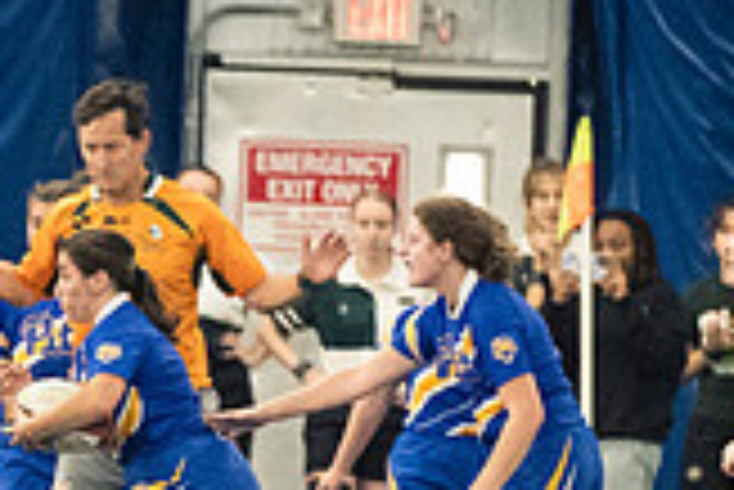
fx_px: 20060
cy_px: 679
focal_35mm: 983
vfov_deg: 1.4
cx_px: -54
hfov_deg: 2.1
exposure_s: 1/500
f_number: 2.8
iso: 11400
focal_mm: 185
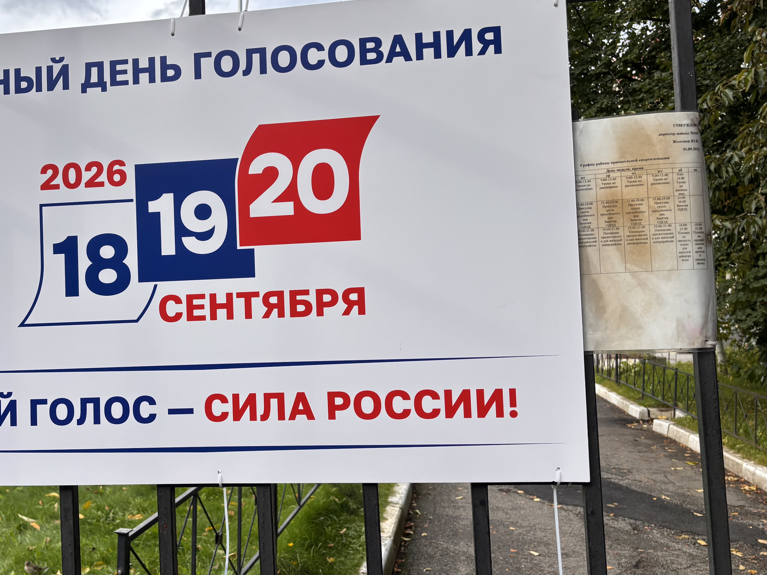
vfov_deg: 38.7
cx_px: 255
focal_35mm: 37
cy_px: 293
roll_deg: -0.3
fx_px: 820
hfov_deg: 49.3
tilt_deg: +0.1
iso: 50
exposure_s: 1/1007
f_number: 1.6
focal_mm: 5.96
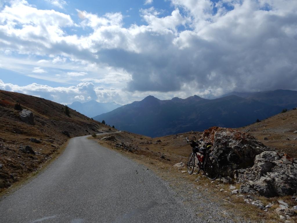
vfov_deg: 56.8
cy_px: 112
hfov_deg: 71.6
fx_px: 206
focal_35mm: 24
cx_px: 148
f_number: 4
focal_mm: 4.3
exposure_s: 1/2000
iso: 80
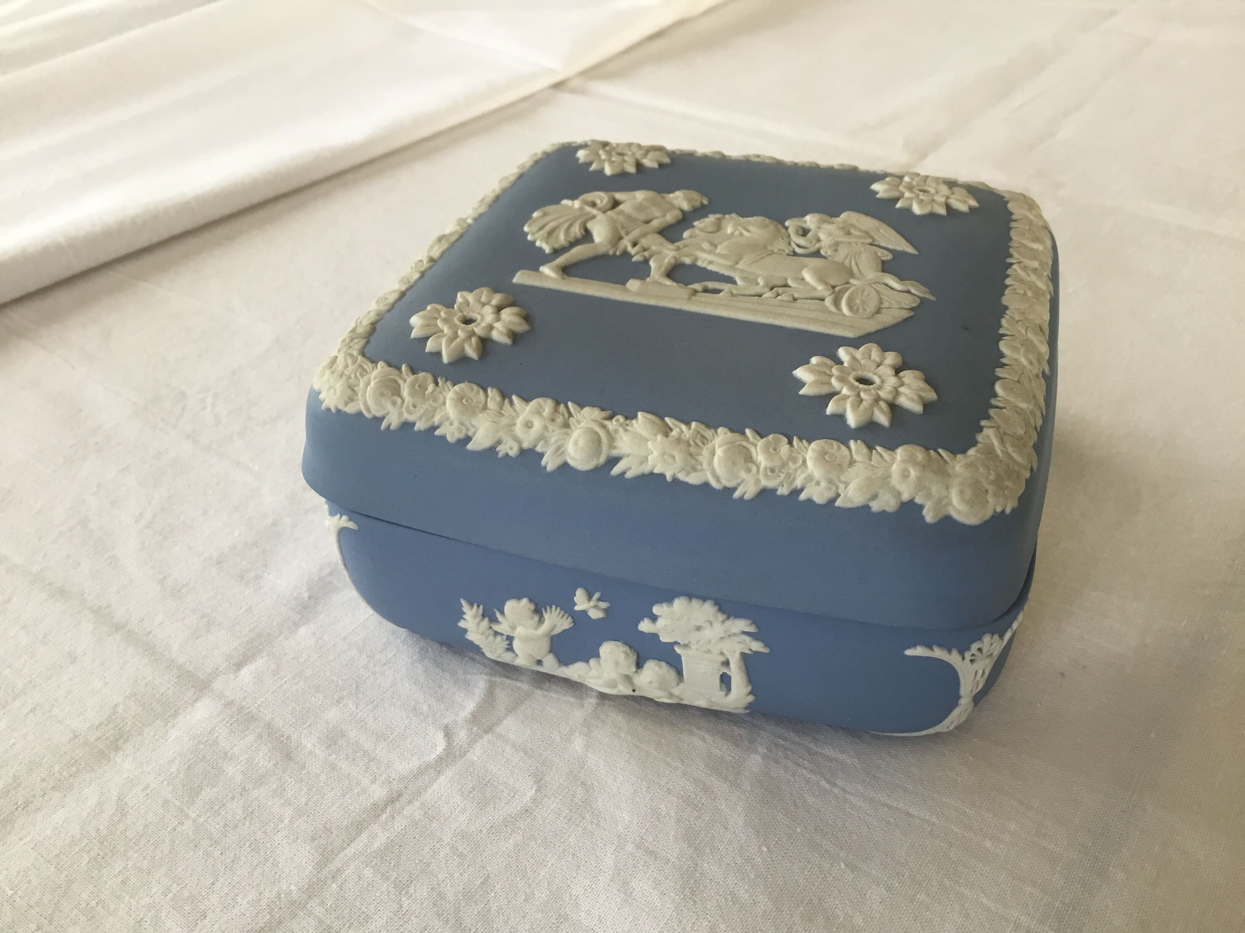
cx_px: 622
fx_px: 1115
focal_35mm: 31
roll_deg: +0.1
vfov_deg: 45.4
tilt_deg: -36.5
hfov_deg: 58.4
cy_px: 466
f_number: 2.4
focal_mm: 3.3
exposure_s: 1/33
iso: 32
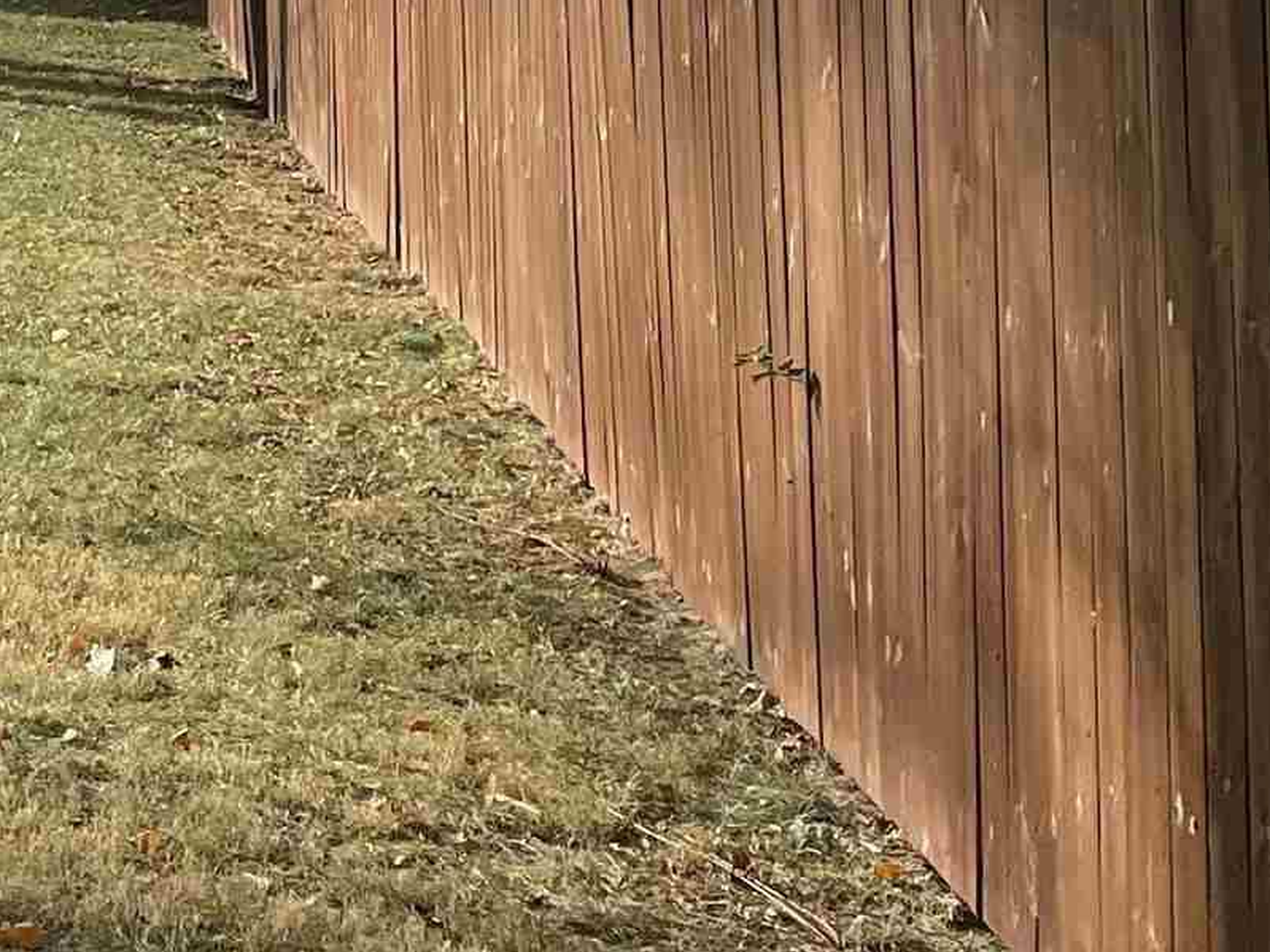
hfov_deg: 16.4
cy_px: -598
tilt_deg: +4.5
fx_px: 3668
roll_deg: -0.5
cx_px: -1020
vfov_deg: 13.6
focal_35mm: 100
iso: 32
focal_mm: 4.2
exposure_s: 1/3125
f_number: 1.6
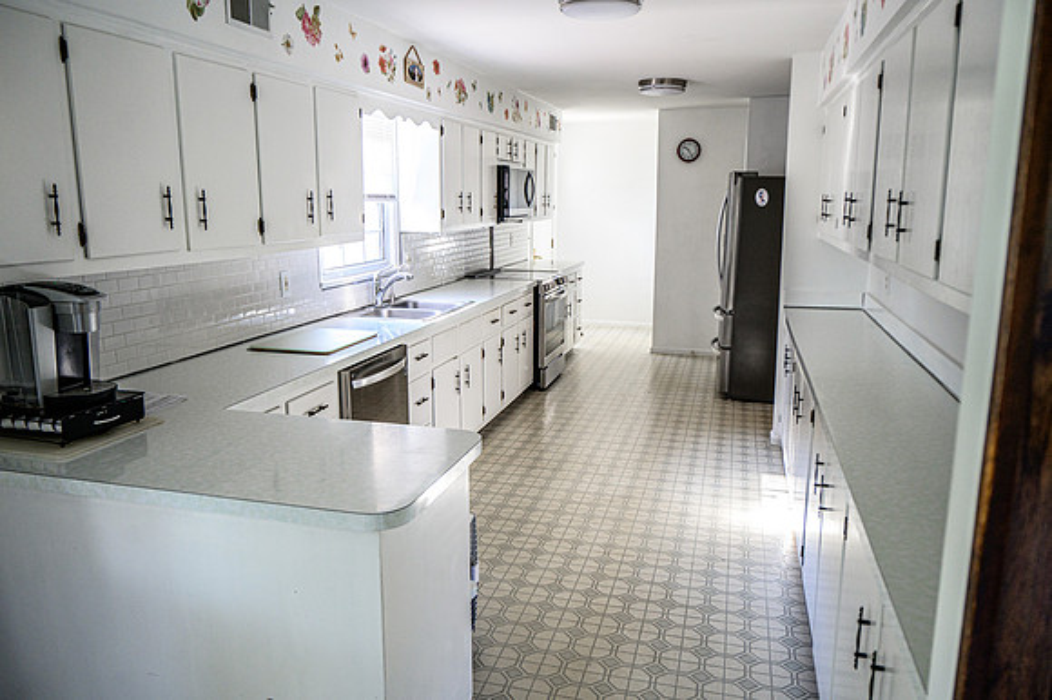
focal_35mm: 27
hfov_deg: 67.4
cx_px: 526
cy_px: 350
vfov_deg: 47.9
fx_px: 789
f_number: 4
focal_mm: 27
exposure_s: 1/80
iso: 2000
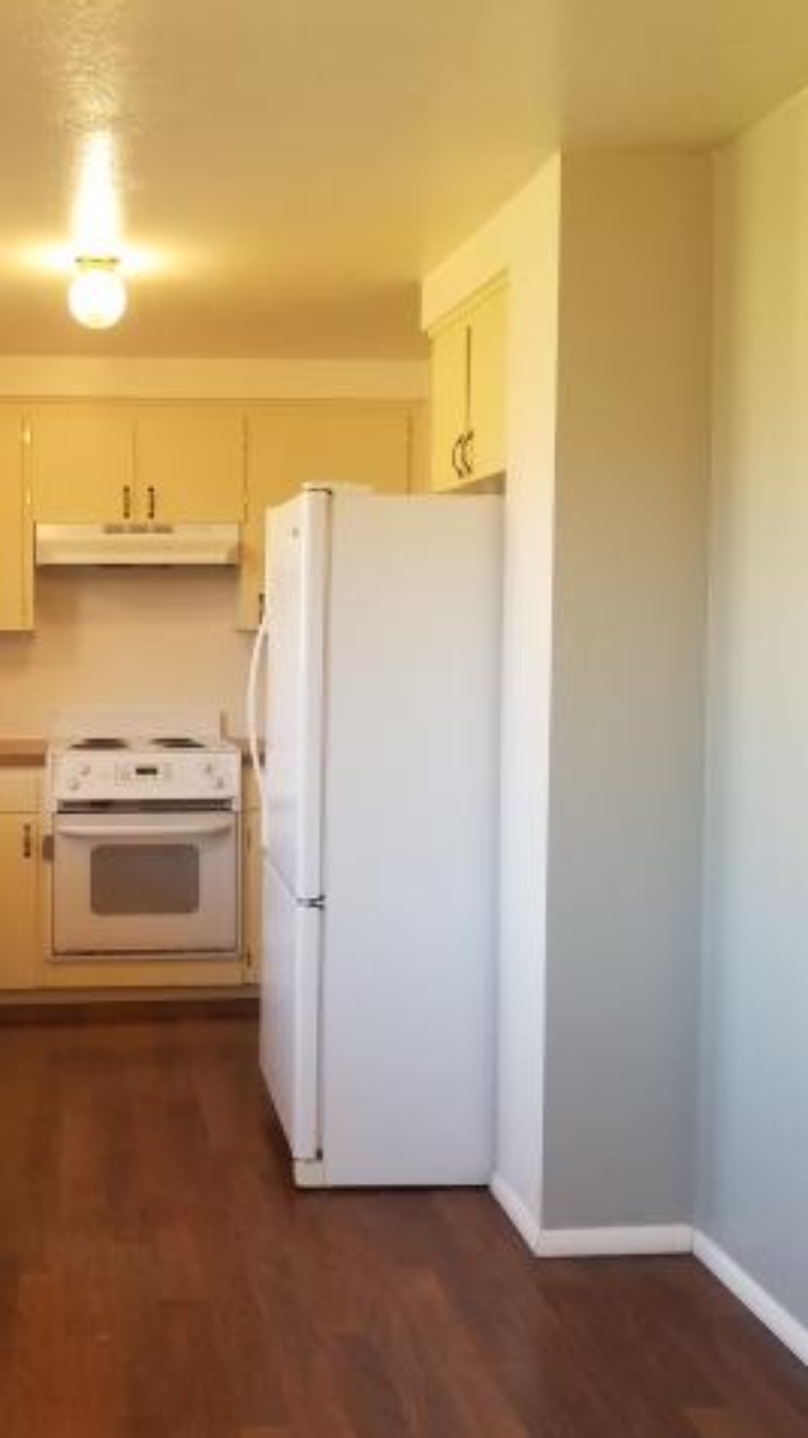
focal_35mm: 38
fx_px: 1449
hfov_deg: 30.8
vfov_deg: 52.8
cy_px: 721
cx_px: 235
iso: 160
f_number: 1.7
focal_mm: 4.25
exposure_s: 1/60
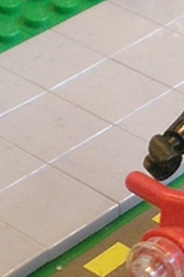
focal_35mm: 152
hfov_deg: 8.9
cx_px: 224
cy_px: 199
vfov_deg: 13.5
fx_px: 1169
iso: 400
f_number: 3.5
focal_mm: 7.4
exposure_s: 1/19
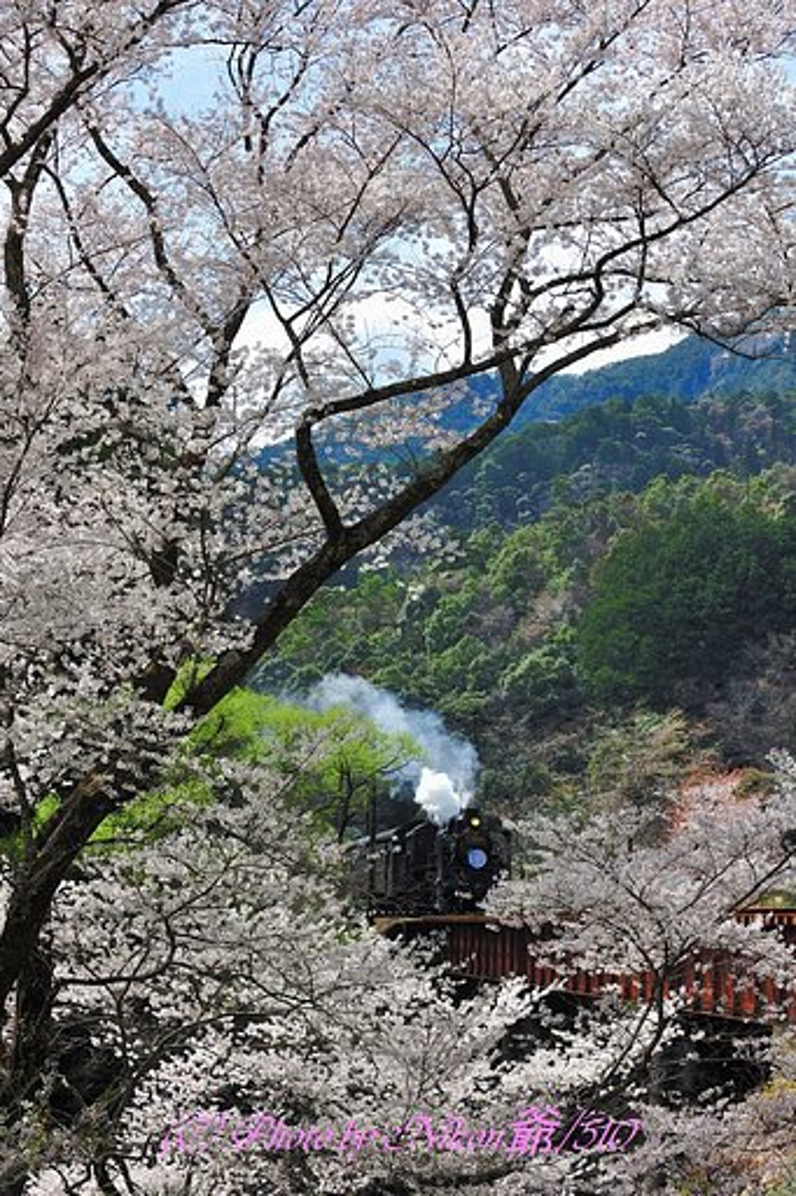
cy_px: 598
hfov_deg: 19.4
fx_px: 2323
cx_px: 398
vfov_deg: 28.9
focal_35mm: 70
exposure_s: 1/640
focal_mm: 70
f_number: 8
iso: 320
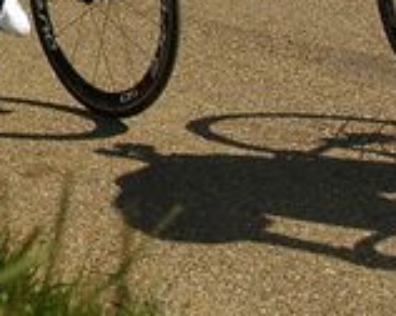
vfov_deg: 10.5
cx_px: -289
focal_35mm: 142
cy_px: -155
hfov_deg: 12.5
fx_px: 1662
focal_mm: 22
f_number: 5.6
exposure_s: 1/1600
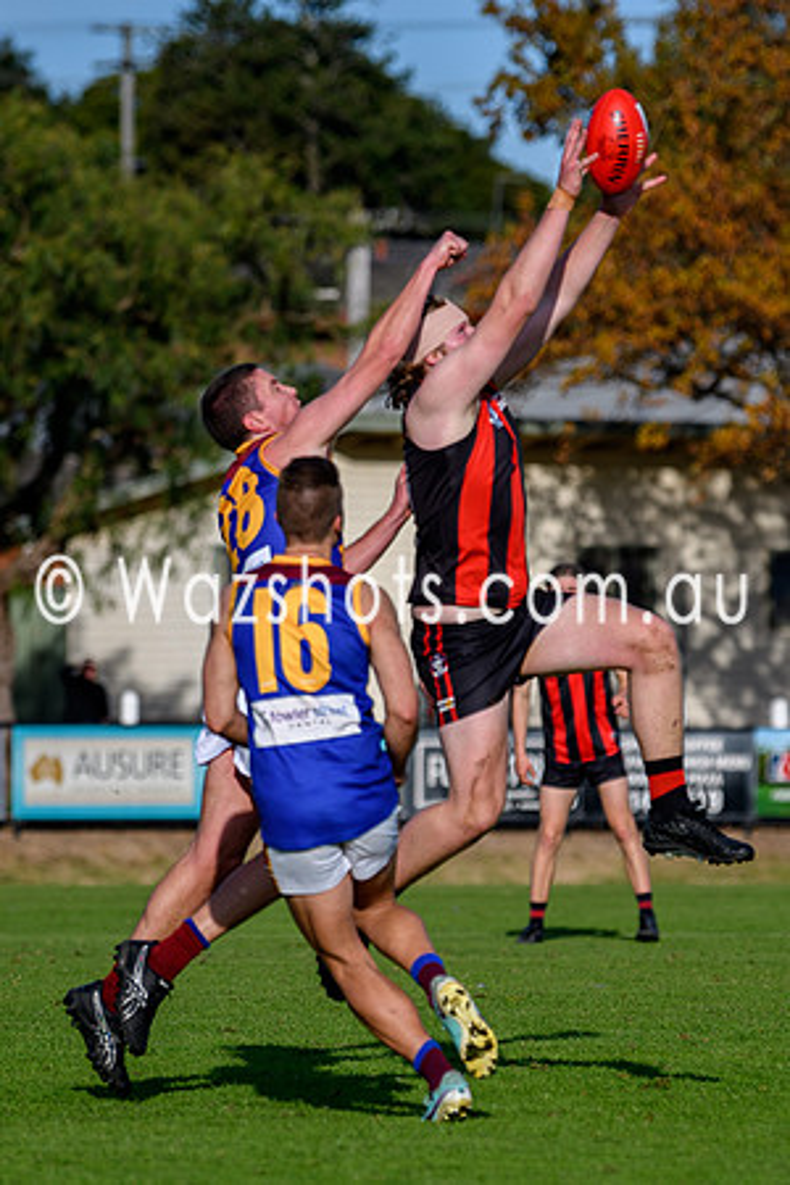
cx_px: 550
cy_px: 635
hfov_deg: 3.4
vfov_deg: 5.2
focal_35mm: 399
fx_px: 13119
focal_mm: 155
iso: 100
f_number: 2.8
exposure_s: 1/2500
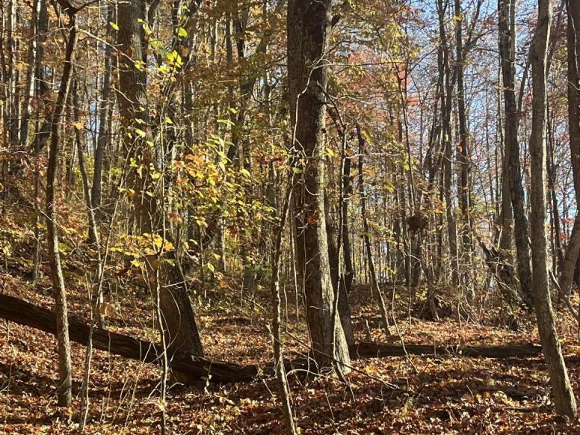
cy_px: 119
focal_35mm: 67
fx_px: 1123
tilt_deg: +15.8
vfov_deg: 21.8
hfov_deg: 28.8
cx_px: 208
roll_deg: +5.7
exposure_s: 1/513
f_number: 1.6
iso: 50
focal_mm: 5.1
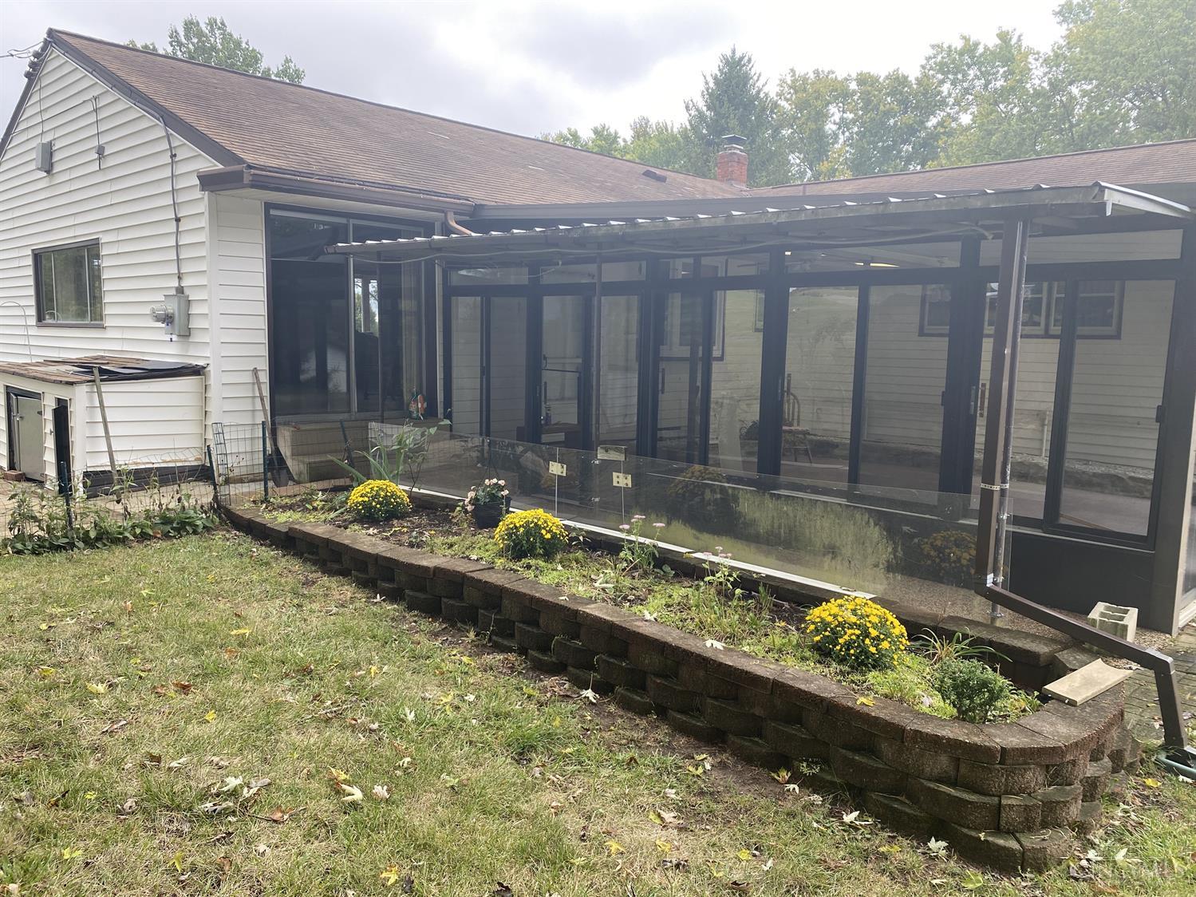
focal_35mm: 26
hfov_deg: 67.3
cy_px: 448
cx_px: 598
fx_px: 898
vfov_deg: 53.1
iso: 32
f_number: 1.8
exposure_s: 1/266
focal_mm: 4.25
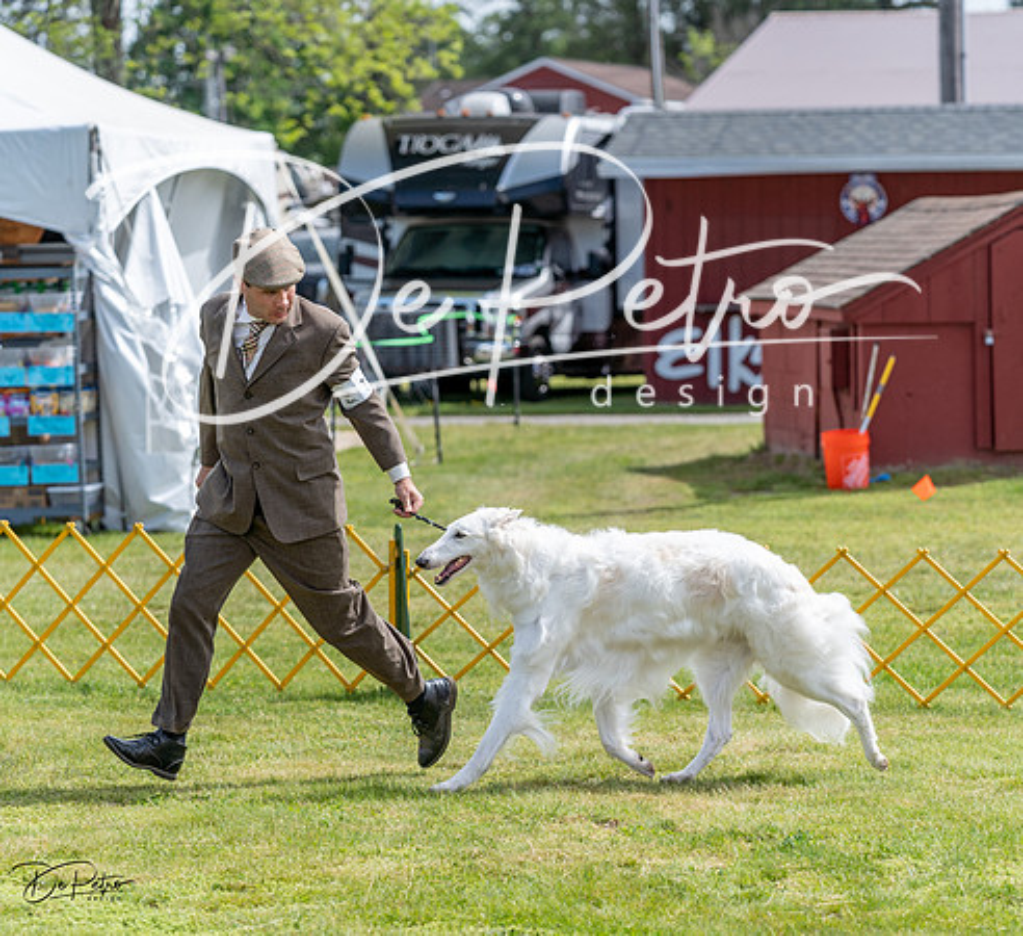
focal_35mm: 143
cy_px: 469
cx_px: 534
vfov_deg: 11.7
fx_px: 4582
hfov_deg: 12.7
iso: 100
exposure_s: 1/1000
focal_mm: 111
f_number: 3.5
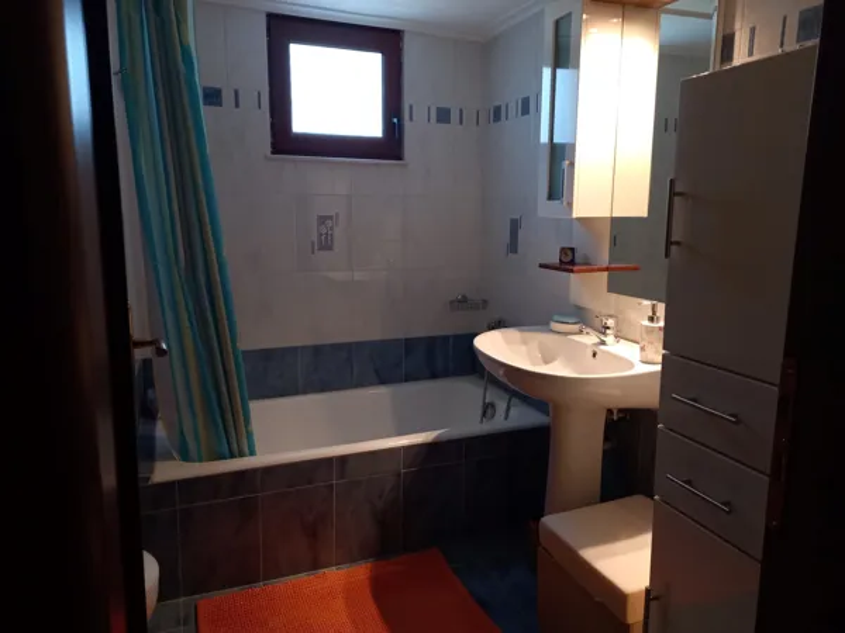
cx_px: 422
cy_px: 316
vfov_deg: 54.9
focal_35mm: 25
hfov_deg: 69.4
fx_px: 610
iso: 200
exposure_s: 1/33.3
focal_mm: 4.6
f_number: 2
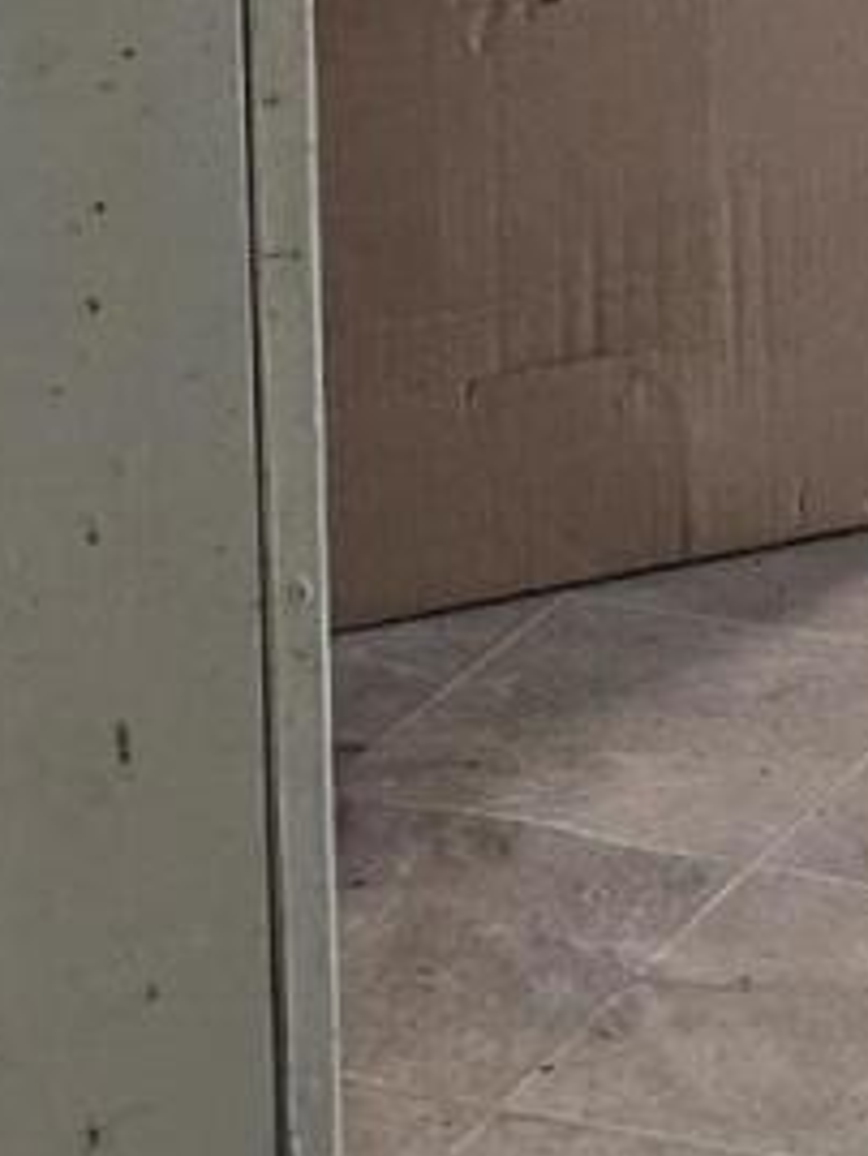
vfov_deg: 11.2
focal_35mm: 171
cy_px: -486
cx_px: 2024
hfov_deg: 8.1
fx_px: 5713
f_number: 1.7
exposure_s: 1/180
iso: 125
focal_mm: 6.3
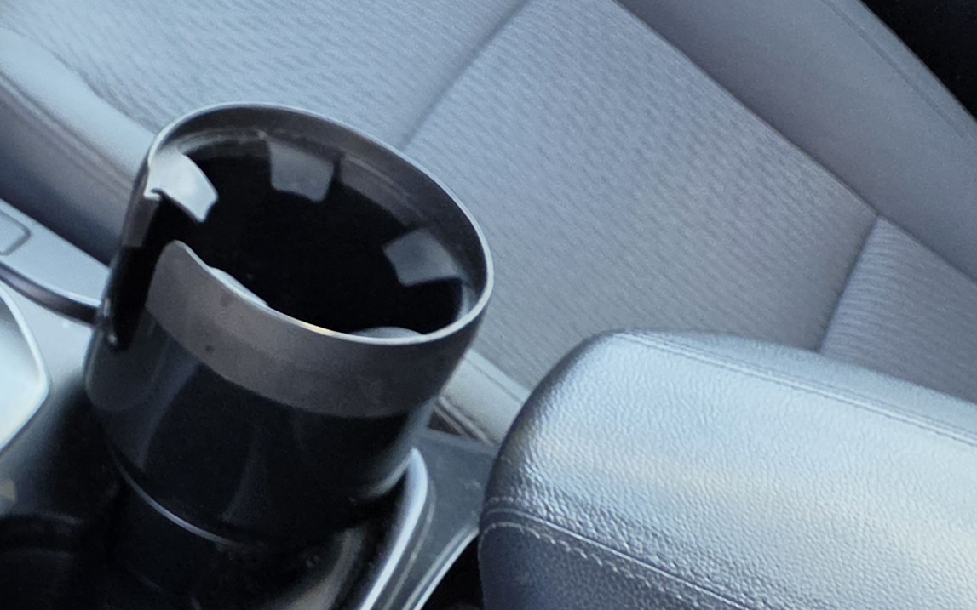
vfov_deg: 14.1
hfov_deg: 20.2
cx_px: -572
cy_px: -378
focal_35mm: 85
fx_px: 2263
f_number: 1.8
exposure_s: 1/180
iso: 200
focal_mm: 5.4
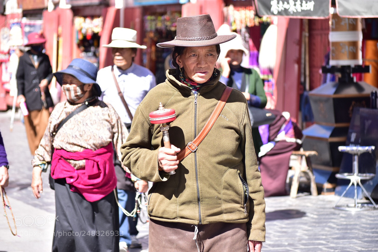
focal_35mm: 138
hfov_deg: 14.9
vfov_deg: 9.9
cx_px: 189
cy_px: 126
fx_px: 1449
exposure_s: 1/800
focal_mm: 92
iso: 400
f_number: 4.5
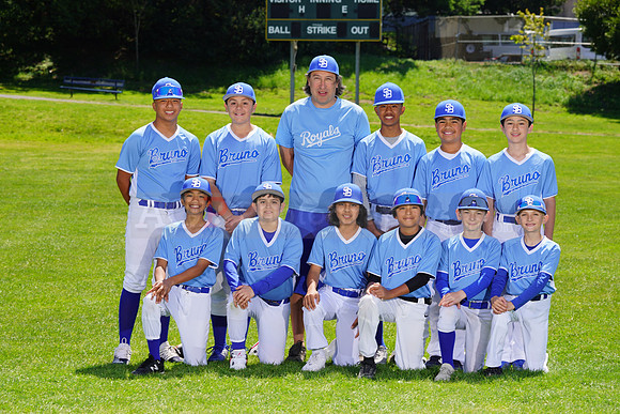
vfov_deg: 12.2
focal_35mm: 112
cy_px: 207
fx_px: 1929
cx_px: 310
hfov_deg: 18.3
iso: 100
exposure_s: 1/250
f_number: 8
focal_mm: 112
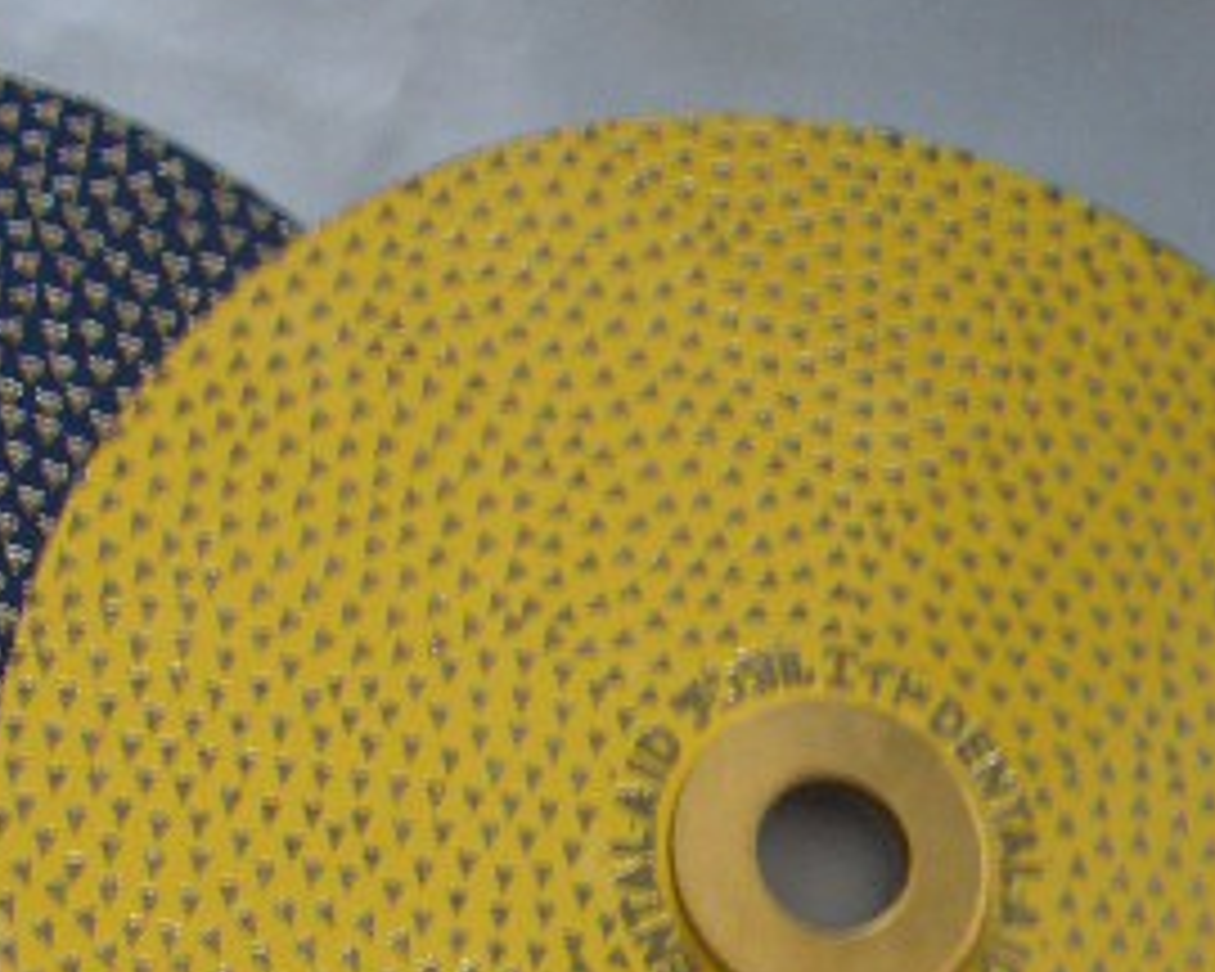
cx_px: 225
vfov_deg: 18.6
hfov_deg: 23.2
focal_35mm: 81
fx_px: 2913
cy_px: 882
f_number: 2.6
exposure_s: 1/15
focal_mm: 5.8
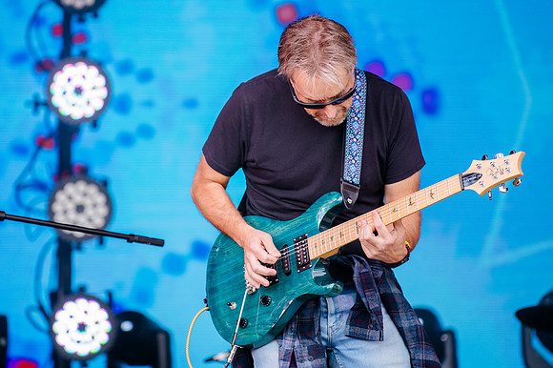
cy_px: 170
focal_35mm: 305
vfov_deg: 4.5
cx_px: 188
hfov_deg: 6.8
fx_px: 4685
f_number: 2.8
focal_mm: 200
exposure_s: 1/500
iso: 320
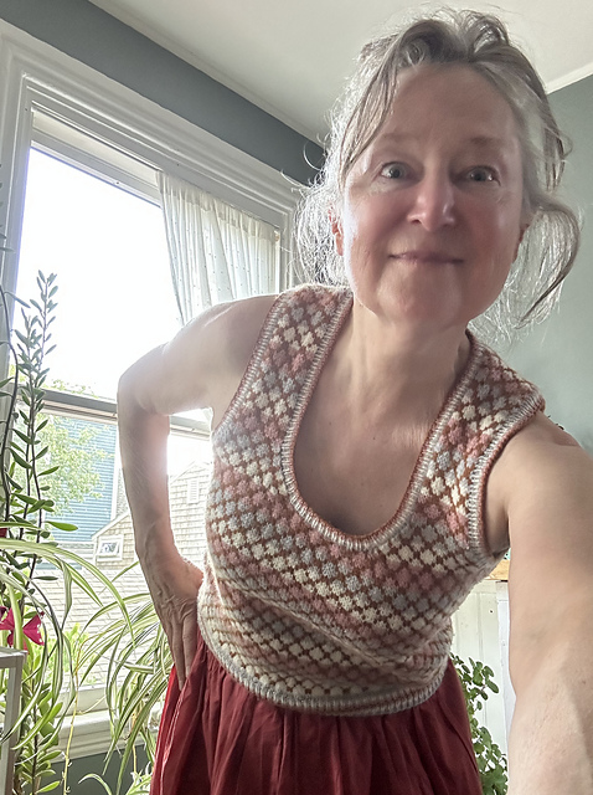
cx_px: 296
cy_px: 398
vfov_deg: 60.0
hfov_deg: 46.7
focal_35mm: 30
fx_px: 687
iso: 320
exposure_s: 1/40
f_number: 1.9
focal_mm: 2.69
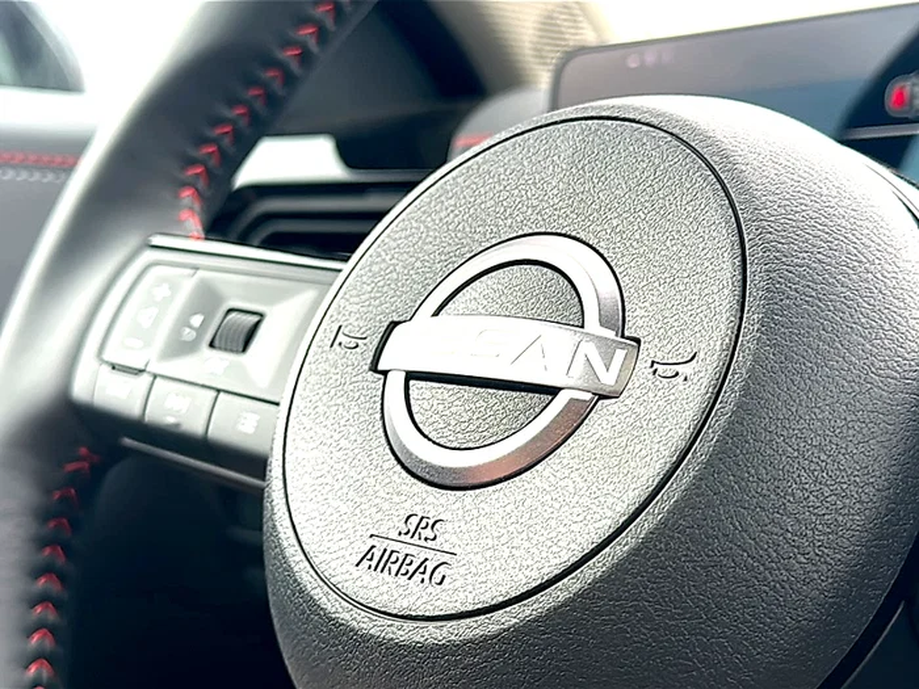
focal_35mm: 42
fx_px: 1115
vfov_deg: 34.3
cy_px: 344
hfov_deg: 44.8
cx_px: 460
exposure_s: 1/130
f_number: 1.78
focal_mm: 6.86
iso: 64
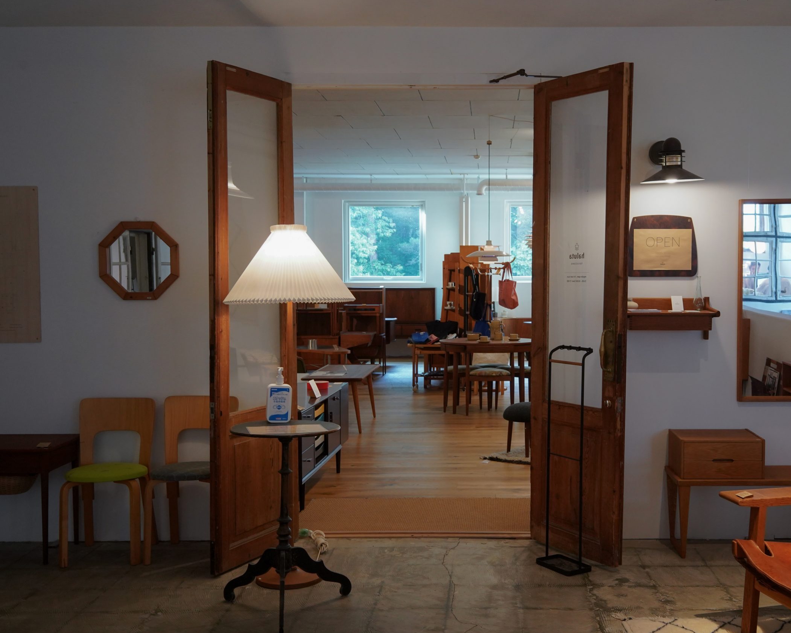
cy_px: 314
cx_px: 458
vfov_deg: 37.3
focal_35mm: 40
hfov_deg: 45.6
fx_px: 937
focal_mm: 35
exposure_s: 1/30
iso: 2500
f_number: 9
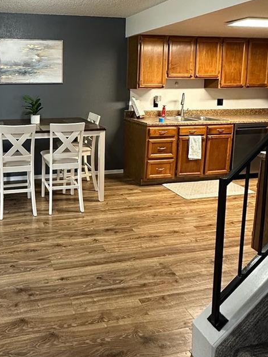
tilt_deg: -6.5
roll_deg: +0.8
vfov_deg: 63.2
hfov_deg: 47.5
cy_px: 112
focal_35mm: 27
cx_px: 41
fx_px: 279
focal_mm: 2.22
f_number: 2.2
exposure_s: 1/60
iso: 500
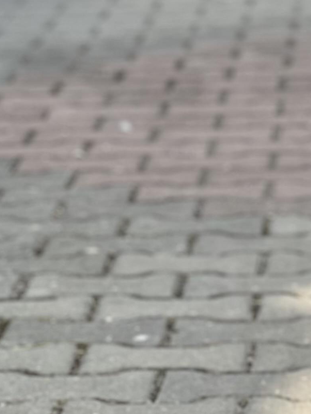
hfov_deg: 4.9
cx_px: 451
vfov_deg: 6.6
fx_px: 3594
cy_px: -48
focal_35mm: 300
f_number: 2.8
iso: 32
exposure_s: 1/121
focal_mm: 9
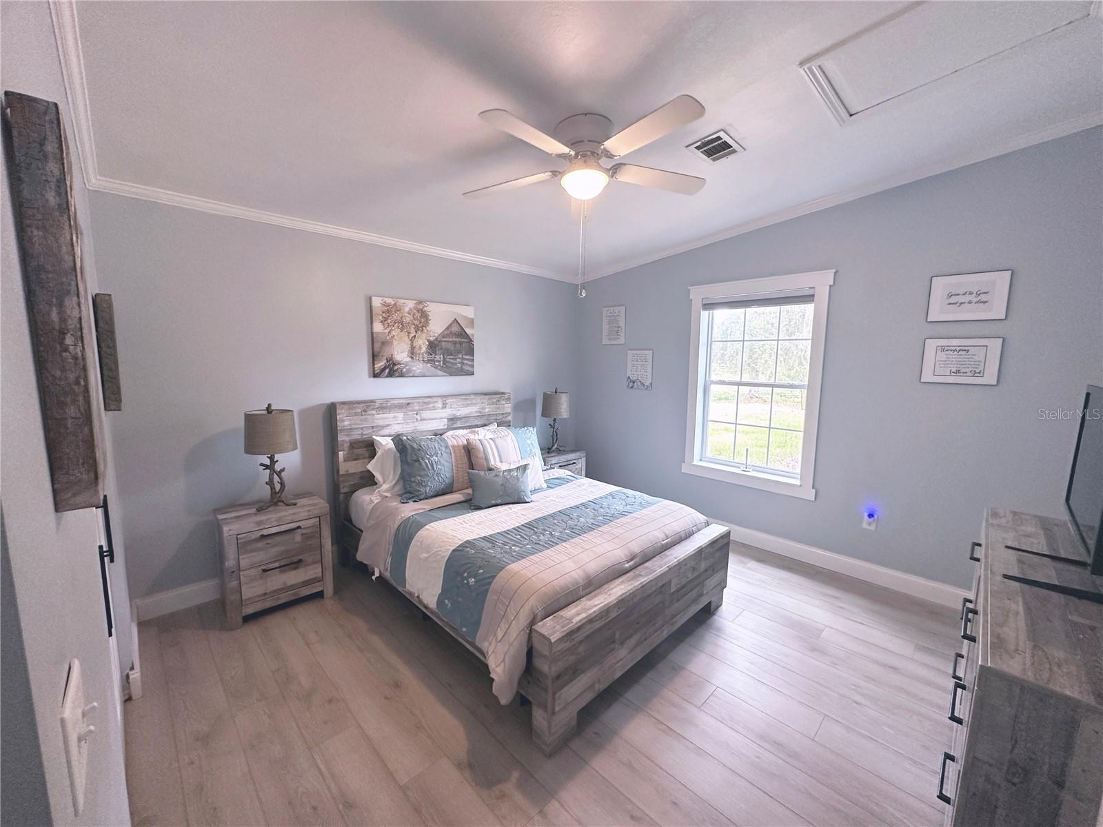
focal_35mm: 14
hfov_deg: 102.1
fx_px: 446
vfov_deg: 85.7
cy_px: 414
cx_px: 552
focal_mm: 2.22
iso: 250
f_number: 2.2
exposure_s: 1/60
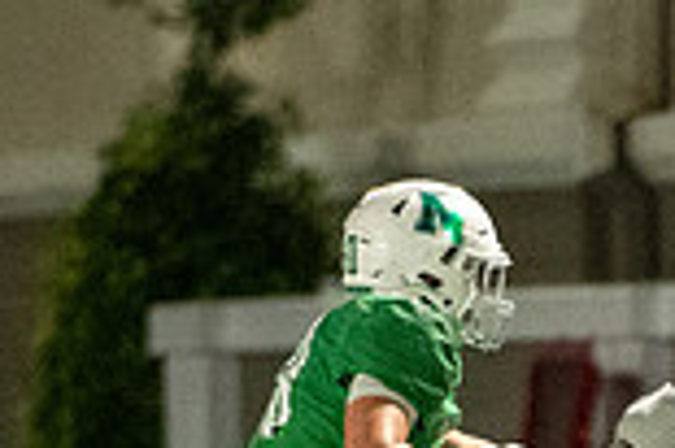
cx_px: 1107
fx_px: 28638
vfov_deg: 0.9
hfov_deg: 1.3
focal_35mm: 1529
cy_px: 939
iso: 5600
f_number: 2.8
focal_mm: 200
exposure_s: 1/800
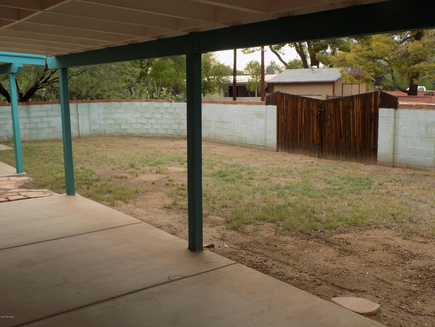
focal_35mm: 37
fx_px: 465
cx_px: 218
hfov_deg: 50.1
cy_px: 164
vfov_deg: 38.7
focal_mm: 6.6
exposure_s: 1/100
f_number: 3.5
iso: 80
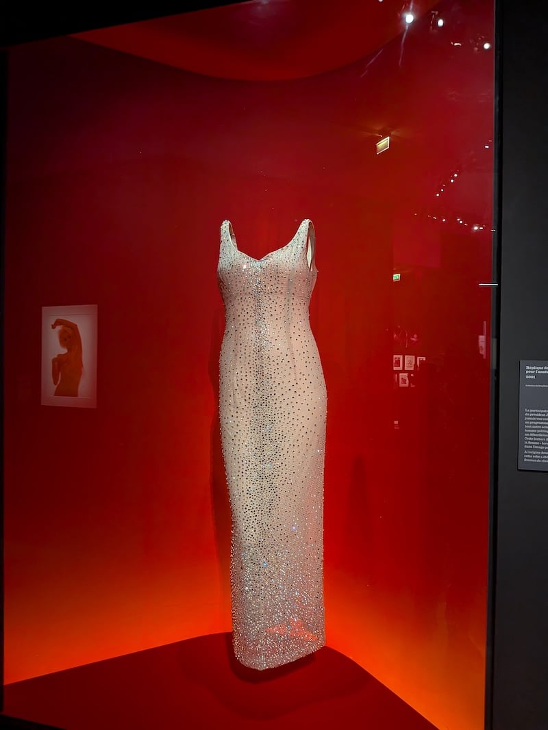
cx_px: 274
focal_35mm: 24
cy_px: 365
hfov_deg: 56.8
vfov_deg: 71.6
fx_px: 507
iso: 383
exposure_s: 1/20
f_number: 1.7
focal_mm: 4.53
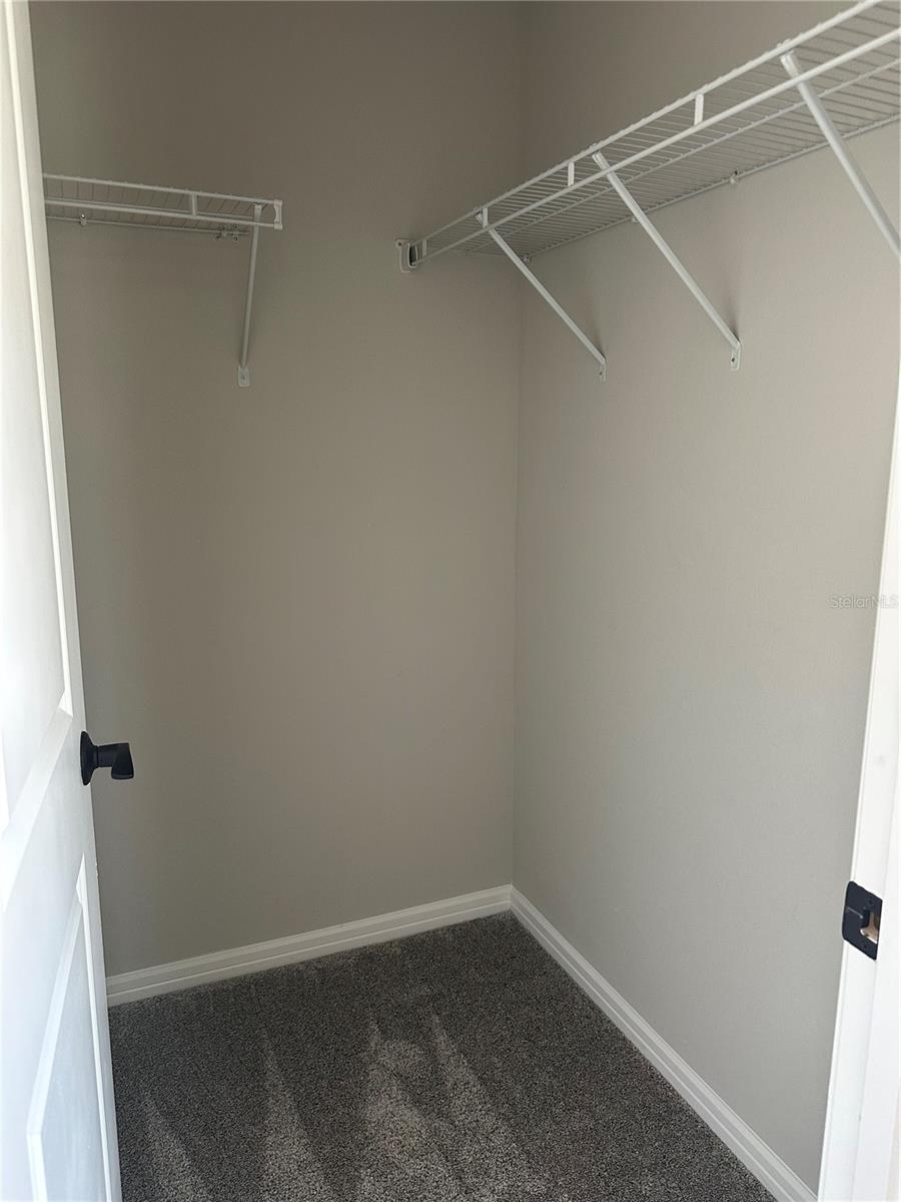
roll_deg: -0.7
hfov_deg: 56.8
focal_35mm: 24
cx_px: 450
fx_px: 833
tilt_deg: -10.1
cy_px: 601
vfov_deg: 71.6
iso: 250
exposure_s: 1/102
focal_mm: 6.86
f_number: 1.78
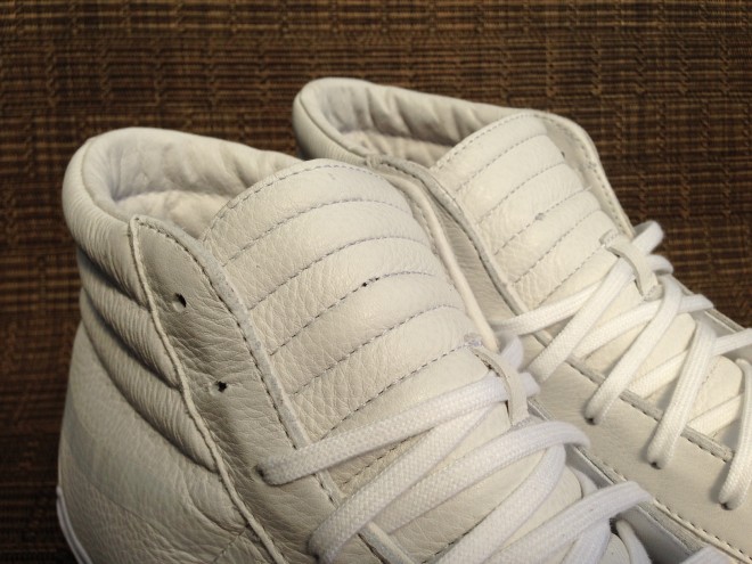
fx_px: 717
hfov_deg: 55.4
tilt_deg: -25.0
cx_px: 376
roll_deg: -0.1
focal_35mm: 33
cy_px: 282
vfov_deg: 42.9
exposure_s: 1/1004
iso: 50
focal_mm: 4.12
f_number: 2.4
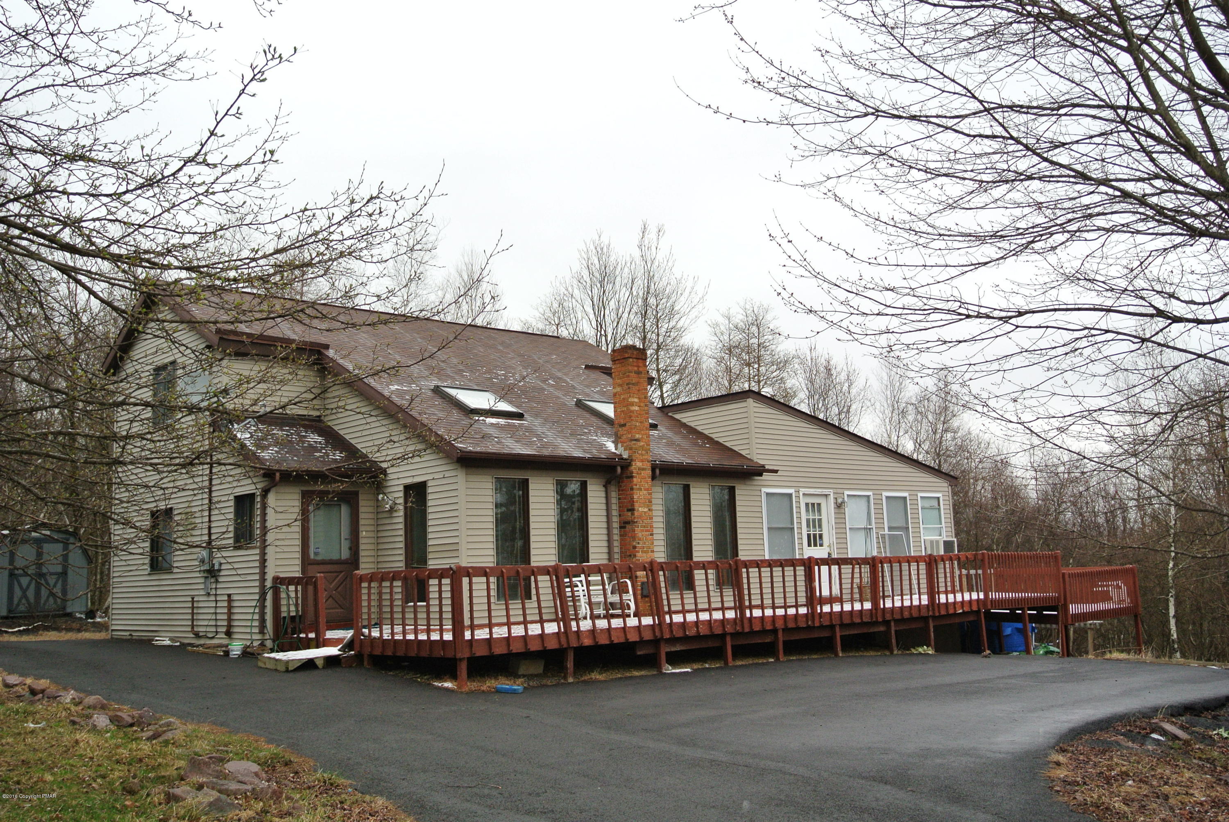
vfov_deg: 41.2
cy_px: 411
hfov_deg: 58.7
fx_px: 1094
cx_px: 614
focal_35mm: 32
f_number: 5.3
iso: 180
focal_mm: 12.2
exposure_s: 1/125
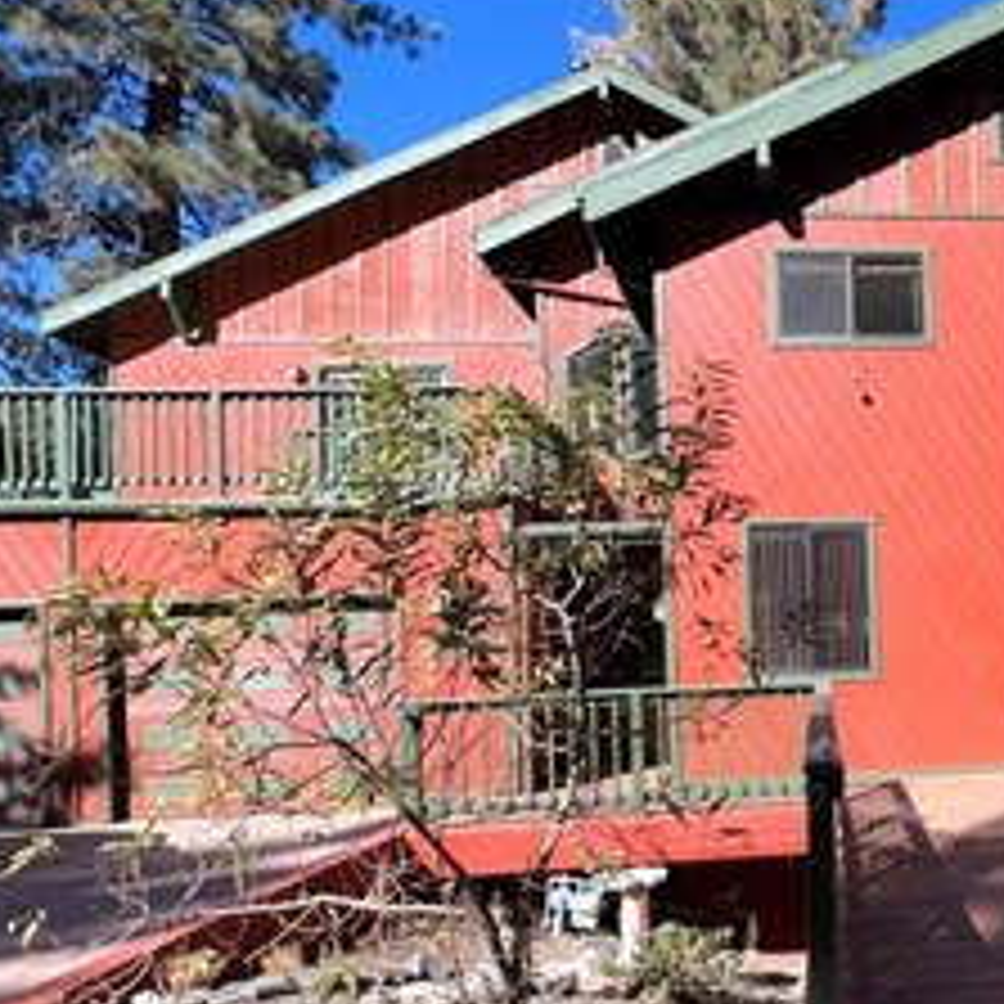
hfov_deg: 43.9
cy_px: 617
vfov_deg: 49.3
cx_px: 959
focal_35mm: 33
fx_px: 1083
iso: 25
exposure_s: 1/1119
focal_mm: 1.57
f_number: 1.8
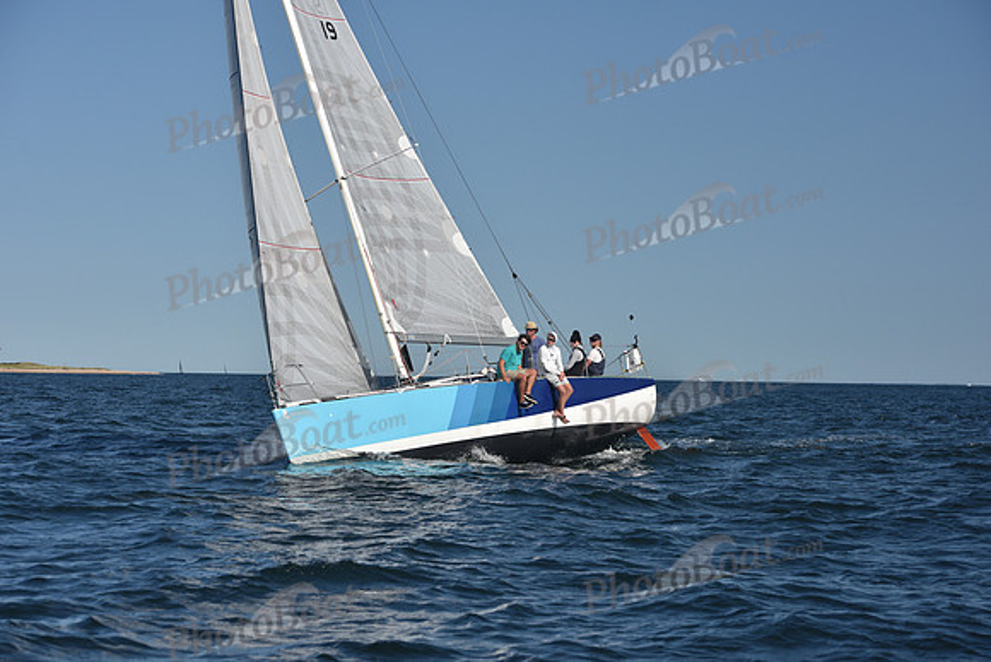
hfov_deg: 21.5
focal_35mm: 95
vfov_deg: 14.4
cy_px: 331
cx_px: 496
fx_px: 2616
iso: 250
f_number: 6.3
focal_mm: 95
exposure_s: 1/1000
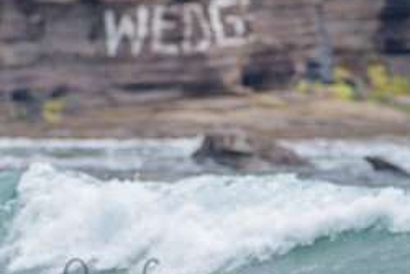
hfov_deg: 1.5
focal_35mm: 1420
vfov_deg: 1.0
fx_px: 16181
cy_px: 342
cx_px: 242
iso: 250
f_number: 5.6
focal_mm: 500
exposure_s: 1/2000
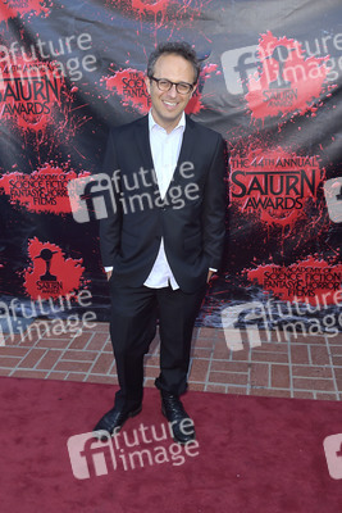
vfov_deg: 60.3
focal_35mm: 31
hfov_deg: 42.4
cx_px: 171
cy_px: 256
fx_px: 441
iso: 250
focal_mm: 31
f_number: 6.3
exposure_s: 1/250
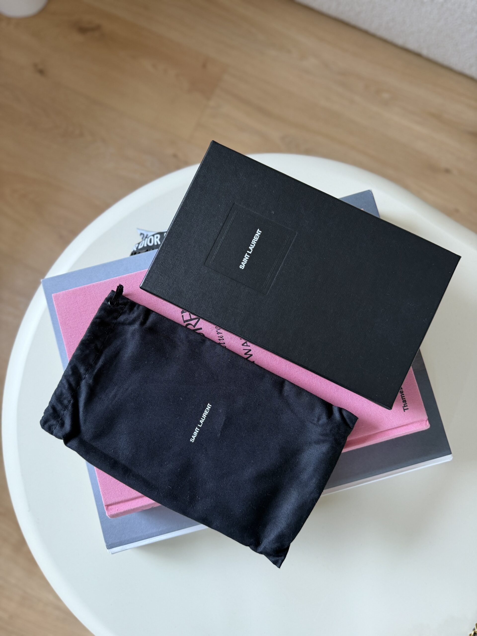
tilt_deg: -84.6
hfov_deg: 56.8
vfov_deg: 71.6
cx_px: 238
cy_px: 318
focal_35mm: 24
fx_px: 441
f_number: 1.78
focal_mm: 6.76
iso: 200
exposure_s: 1/60
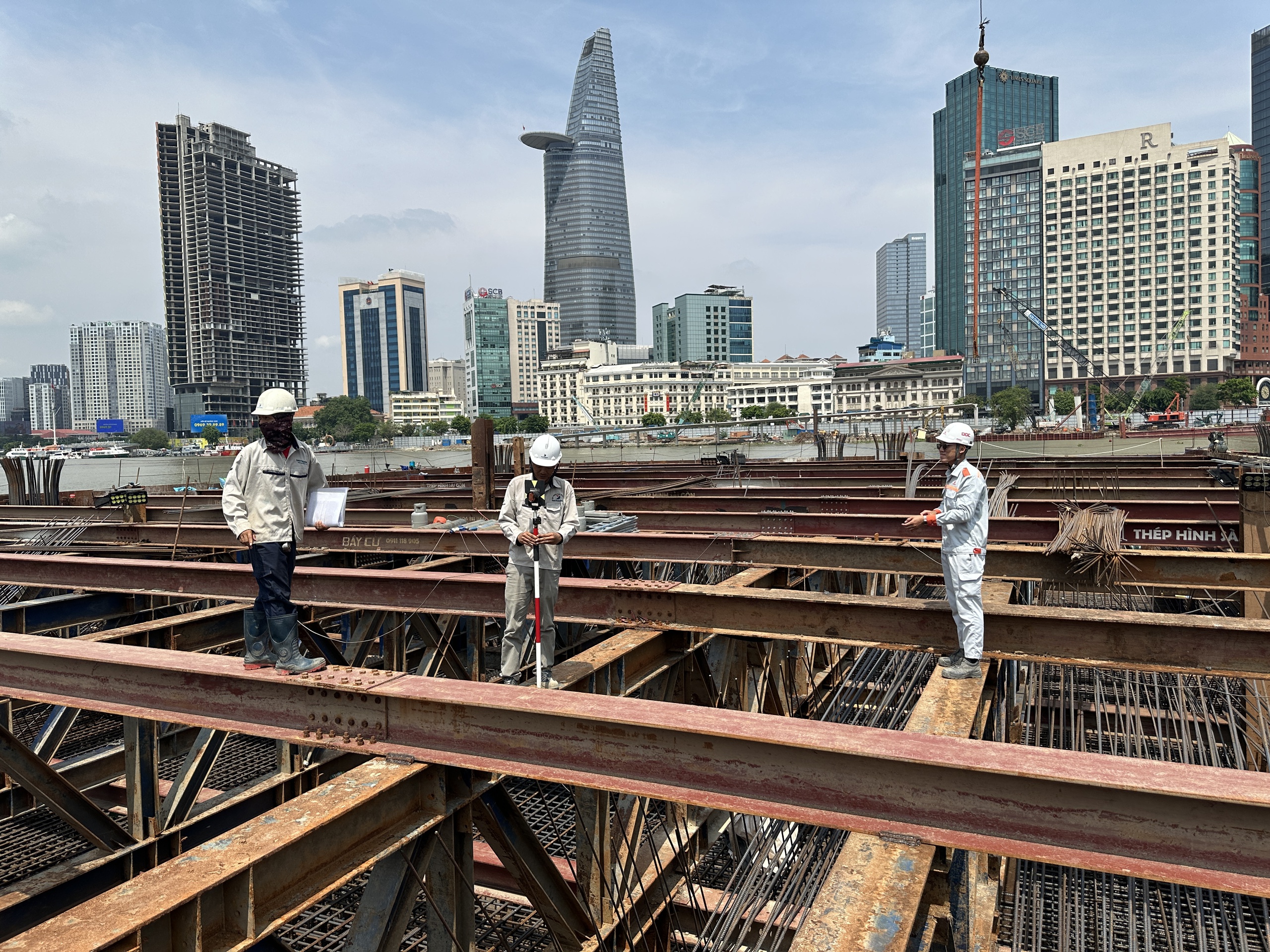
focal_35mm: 24
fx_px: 881
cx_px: 635
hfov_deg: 71.6
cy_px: 476
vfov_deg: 56.8
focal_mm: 6.86
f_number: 1.78
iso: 80
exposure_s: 1/5263
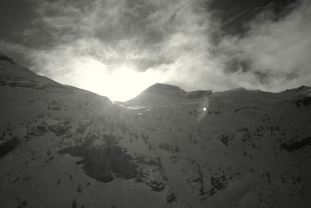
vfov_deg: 35.9
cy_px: 94
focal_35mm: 37
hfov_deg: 51.9
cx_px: 157
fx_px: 320
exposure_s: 1/18519
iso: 80
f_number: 2.4
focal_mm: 4.28
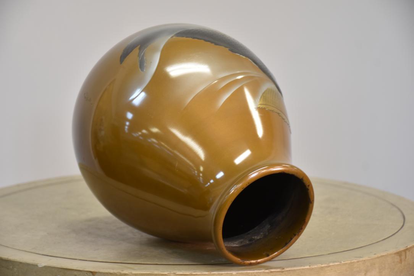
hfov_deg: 17.1
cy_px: 138
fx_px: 1380
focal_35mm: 120
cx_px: 207
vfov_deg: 11.4
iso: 400
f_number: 5.3
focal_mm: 80
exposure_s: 1/25
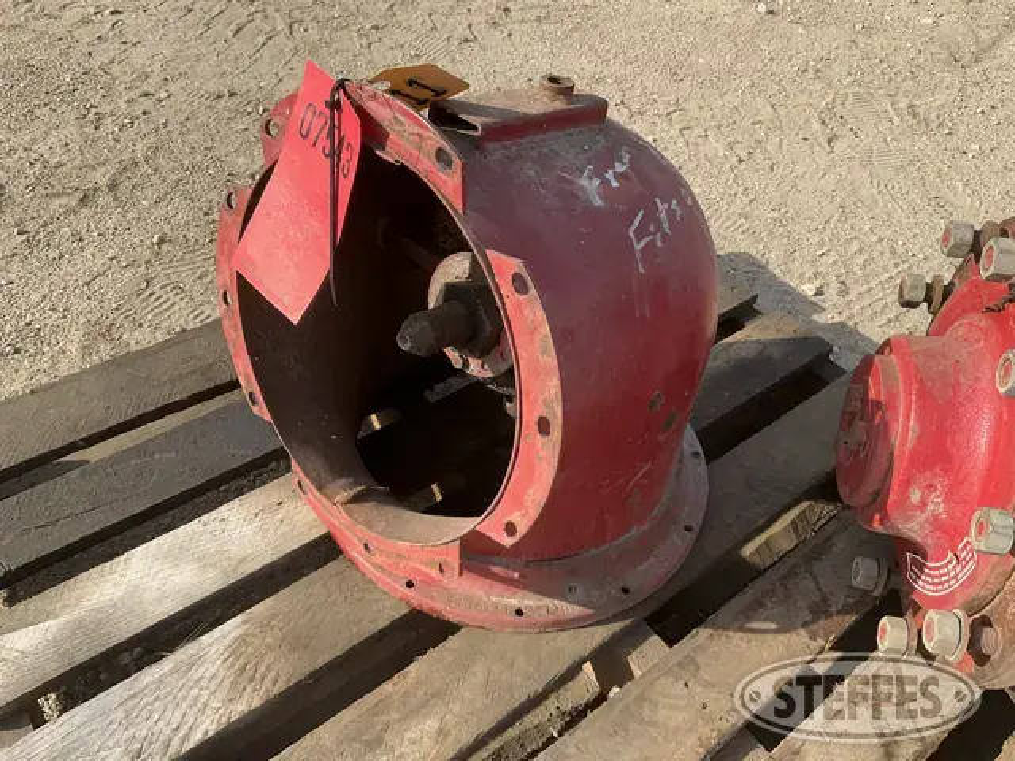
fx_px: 850
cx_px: 508
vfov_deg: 48.2
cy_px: 380
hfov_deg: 61.7
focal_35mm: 29
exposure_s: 1/855
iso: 25
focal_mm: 3
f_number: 1.8
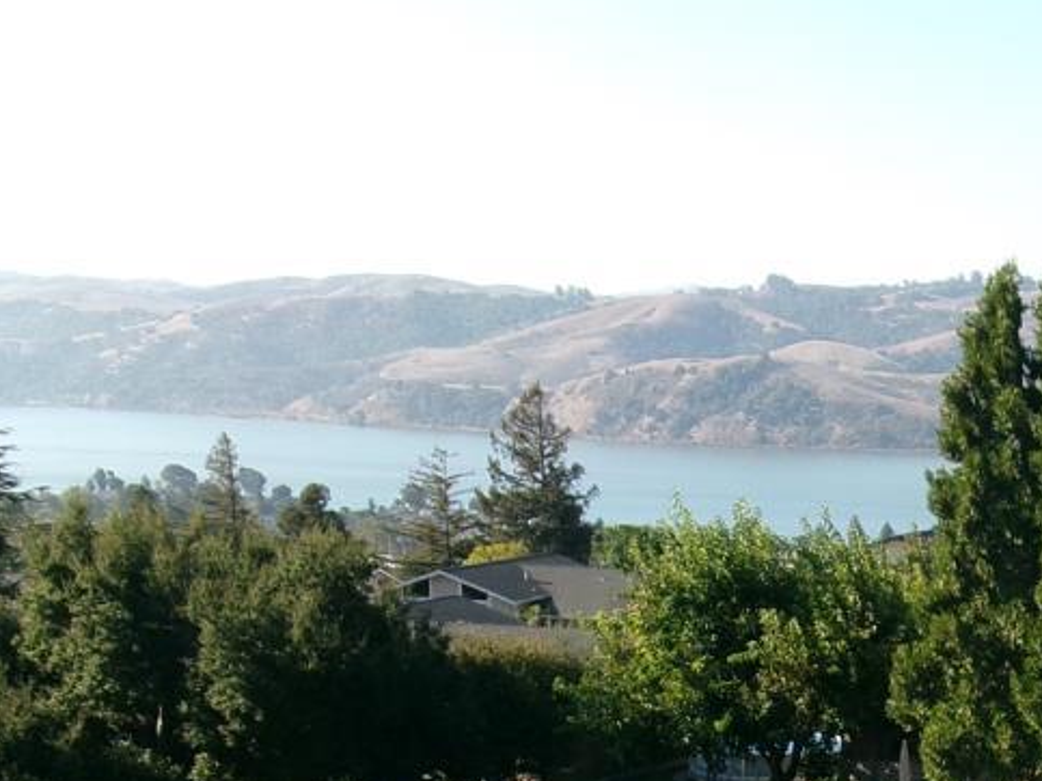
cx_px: 1048
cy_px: 955
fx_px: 2618
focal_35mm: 87
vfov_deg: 16.2
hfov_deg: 21.7
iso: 100
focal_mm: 5.1
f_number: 10.8
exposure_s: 1/58
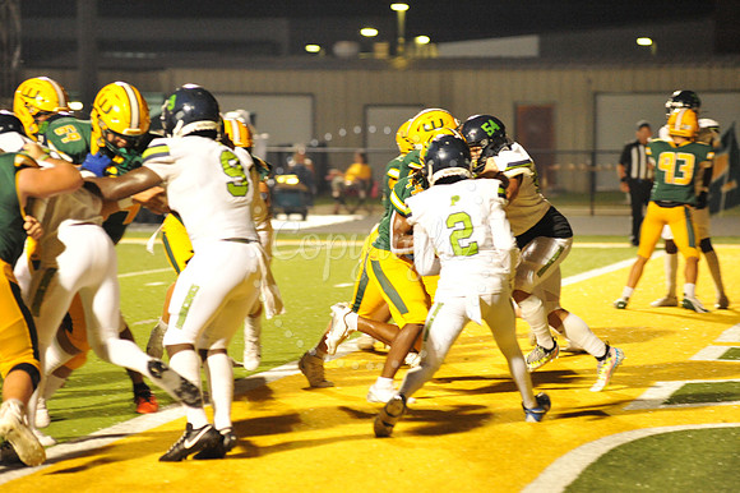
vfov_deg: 7.4
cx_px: 370
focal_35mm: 185
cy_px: 246
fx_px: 3800
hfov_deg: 11.1
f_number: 4
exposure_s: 1/320
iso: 6400
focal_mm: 185
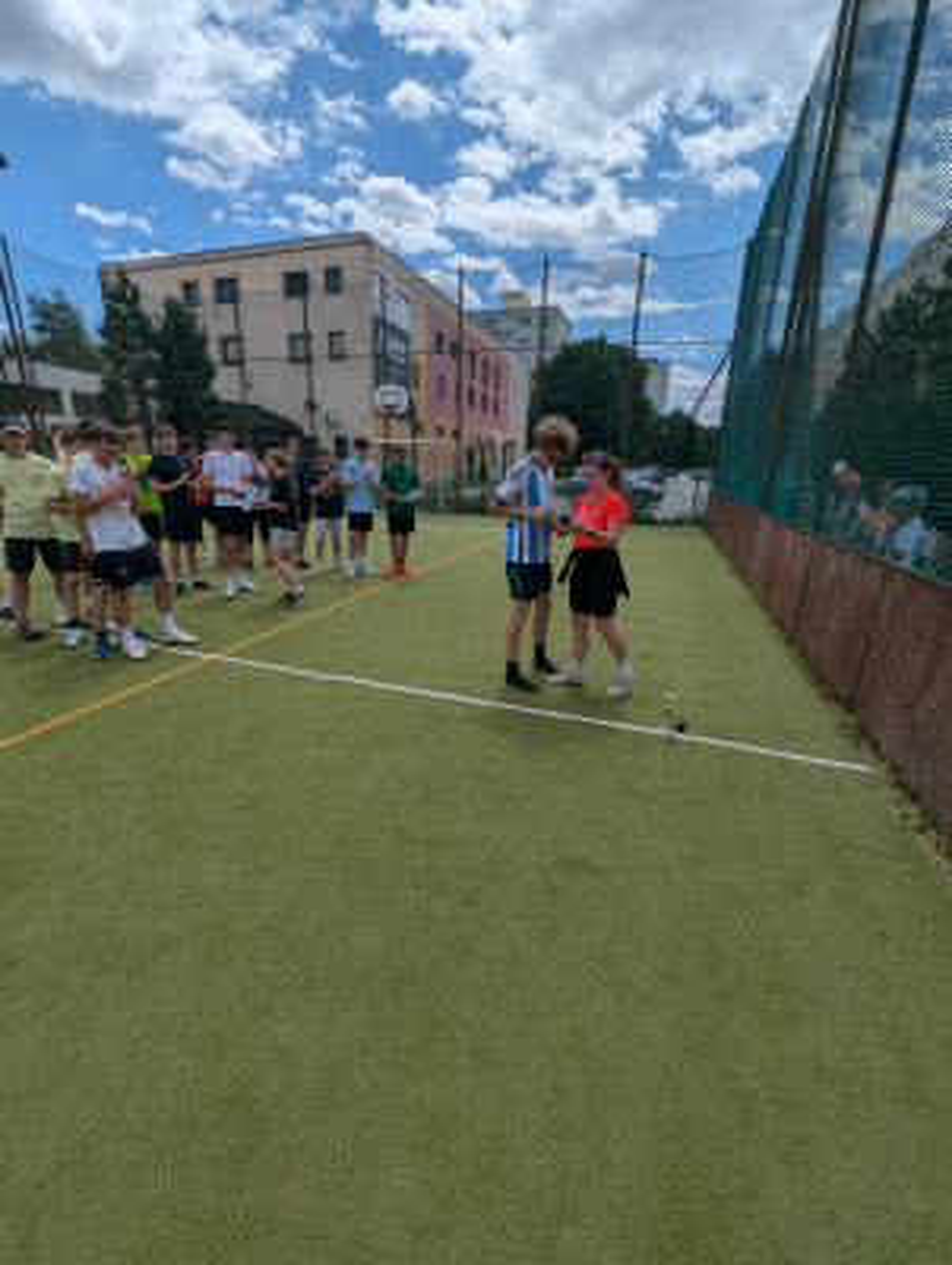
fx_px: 476
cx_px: 476
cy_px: 632
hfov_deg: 90.0
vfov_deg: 106.1
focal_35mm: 13
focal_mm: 1.95
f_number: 2.2
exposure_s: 1/3125
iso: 42
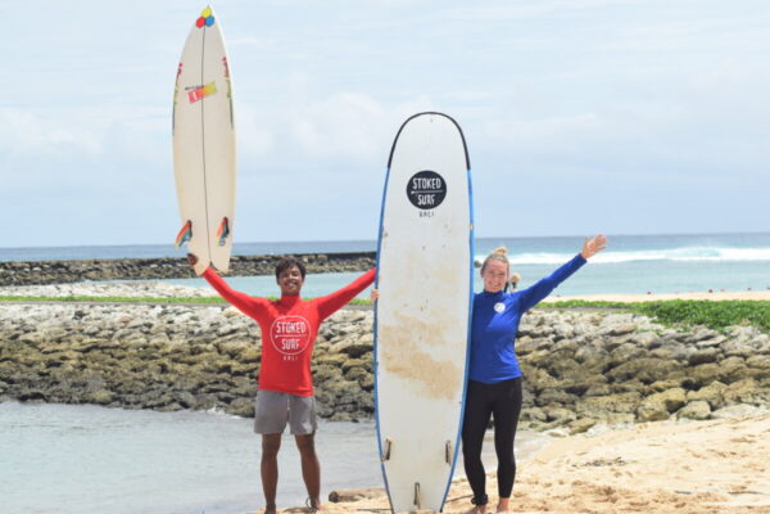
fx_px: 2246
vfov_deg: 13.0
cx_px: 385
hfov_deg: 19.5
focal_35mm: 105
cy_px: 257
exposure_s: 1/800
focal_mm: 70
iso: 200
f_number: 7.1
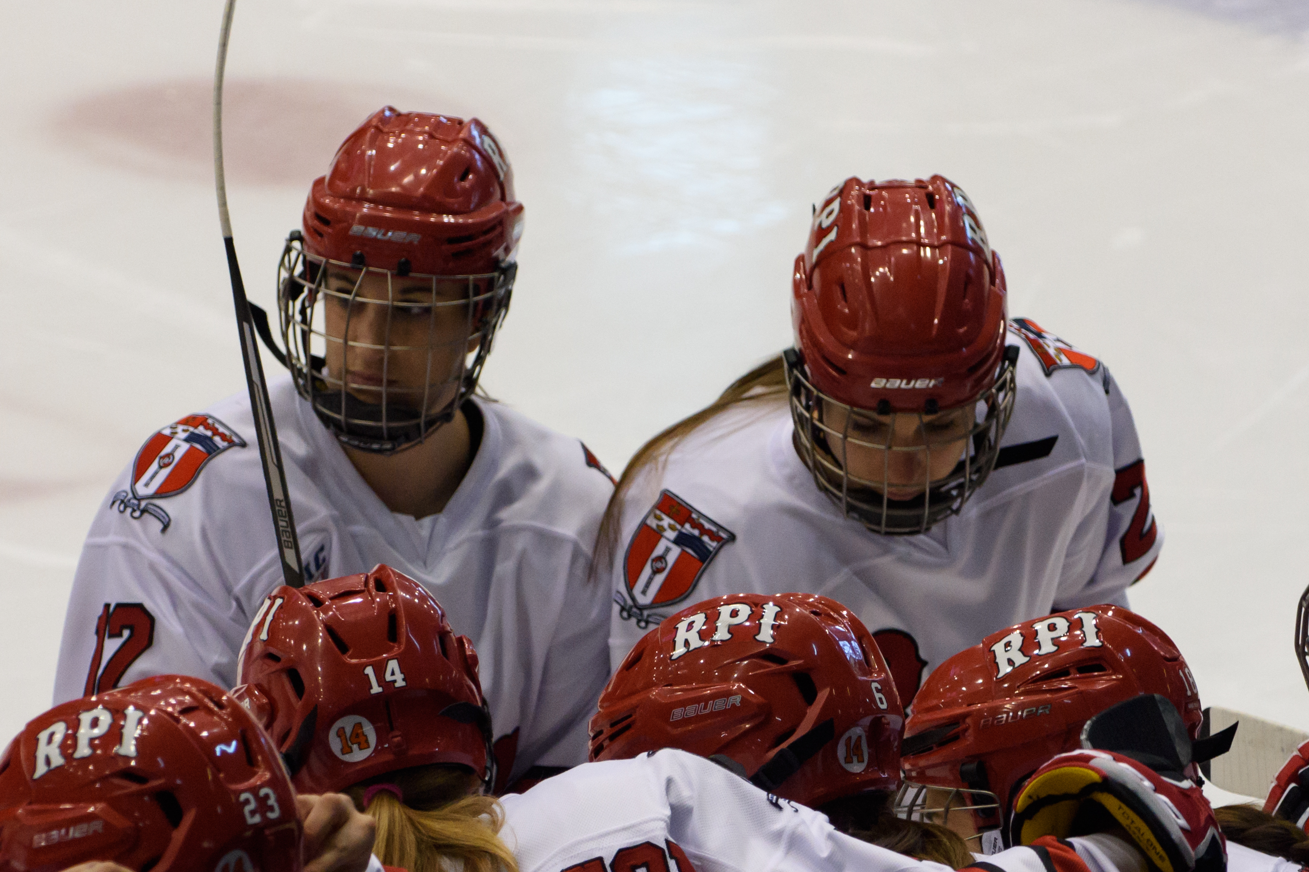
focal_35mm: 376
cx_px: 750
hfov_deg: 5.5
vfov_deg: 3.7
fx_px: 13670
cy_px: 769
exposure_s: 1/320
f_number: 5
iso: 1250
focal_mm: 116
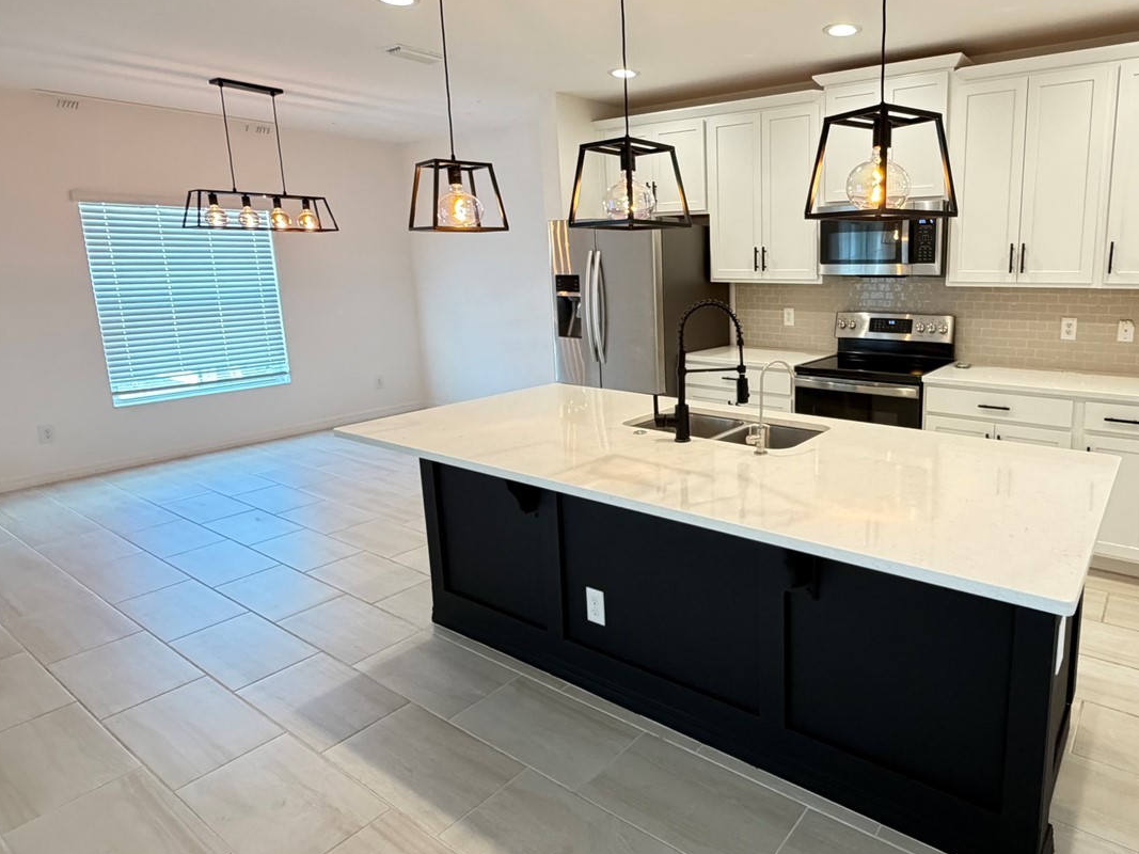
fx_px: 691
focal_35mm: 21
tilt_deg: -9.8
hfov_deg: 76.2
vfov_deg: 63.3
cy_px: 379
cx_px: 770
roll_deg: +0.6
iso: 500
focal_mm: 2.22
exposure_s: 1/60
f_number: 2.2
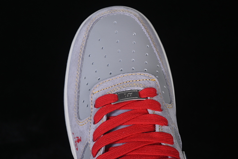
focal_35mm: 75
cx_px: 119
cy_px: 80
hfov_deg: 27.0
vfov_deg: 18.2
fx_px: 496
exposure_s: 1/60
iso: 160
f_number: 7.1
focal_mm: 50
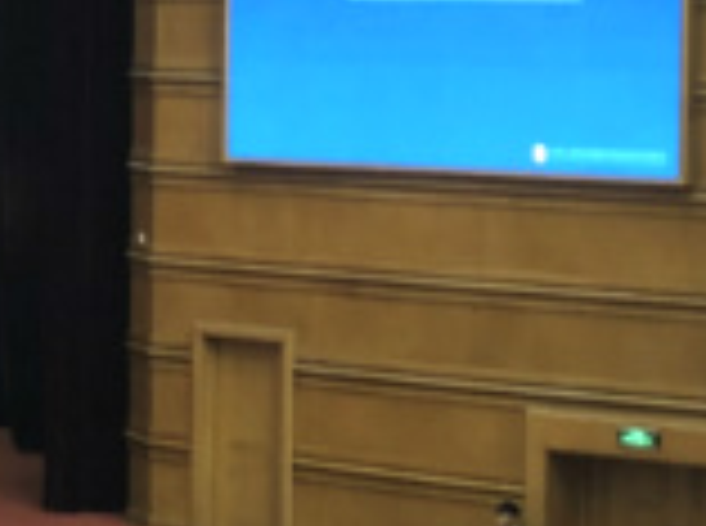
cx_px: -895
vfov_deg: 10.2
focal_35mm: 143
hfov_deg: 11.7
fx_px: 2910
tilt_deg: -5.1
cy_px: -22
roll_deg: +0.1
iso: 40
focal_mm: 4
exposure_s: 1/20
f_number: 1.8
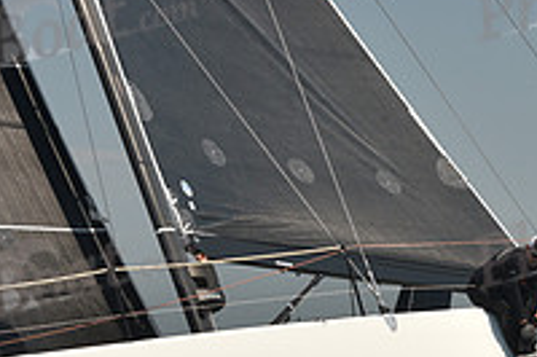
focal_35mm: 203
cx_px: 338
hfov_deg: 10.1
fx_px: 3026
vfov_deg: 6.7
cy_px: 396
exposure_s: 1/640
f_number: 6.3
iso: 250
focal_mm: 70
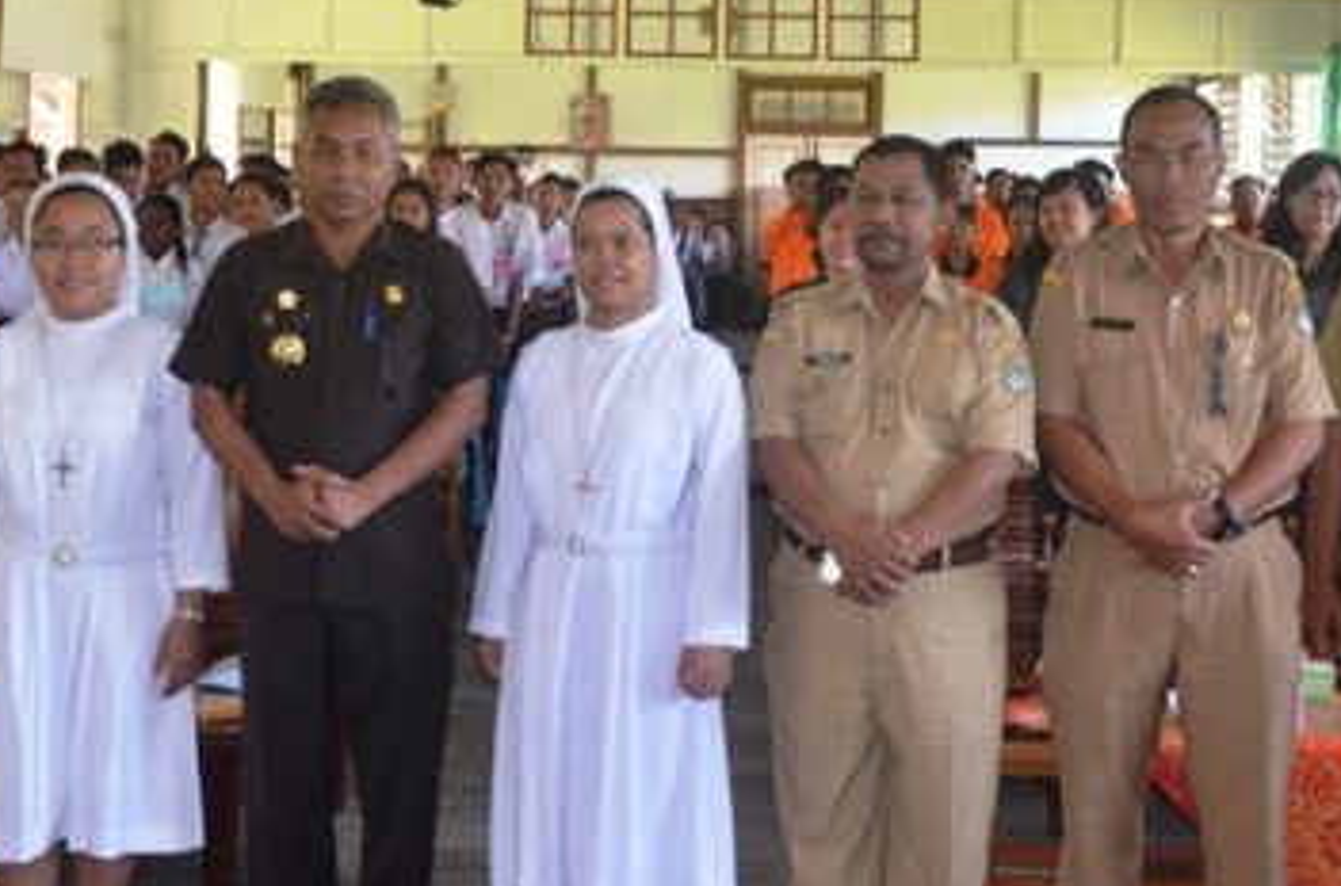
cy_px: 195
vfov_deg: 20.3
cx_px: 670
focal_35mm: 66
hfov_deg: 30.6
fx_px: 2452
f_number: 3.8
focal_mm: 22
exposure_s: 1/60
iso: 500
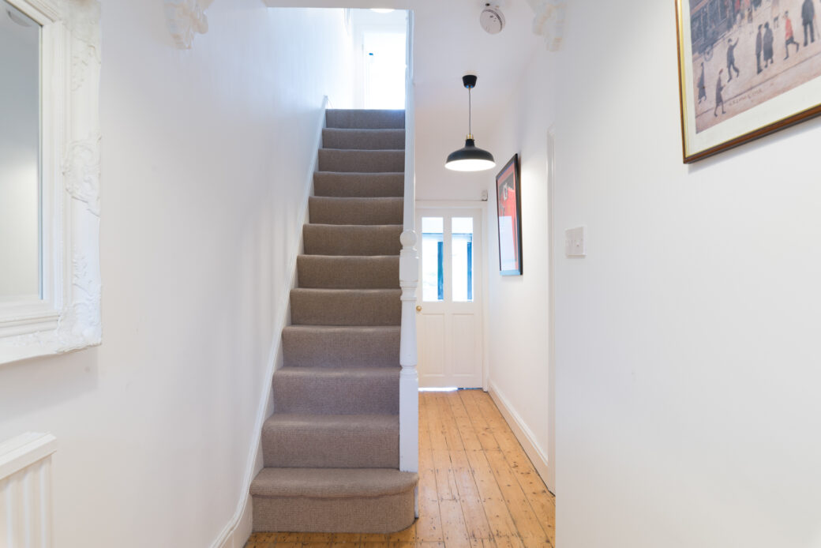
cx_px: 410
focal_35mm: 21
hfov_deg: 81.2
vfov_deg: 59.5
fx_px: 479
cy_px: 274
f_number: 9
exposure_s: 1.6
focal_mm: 21
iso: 100
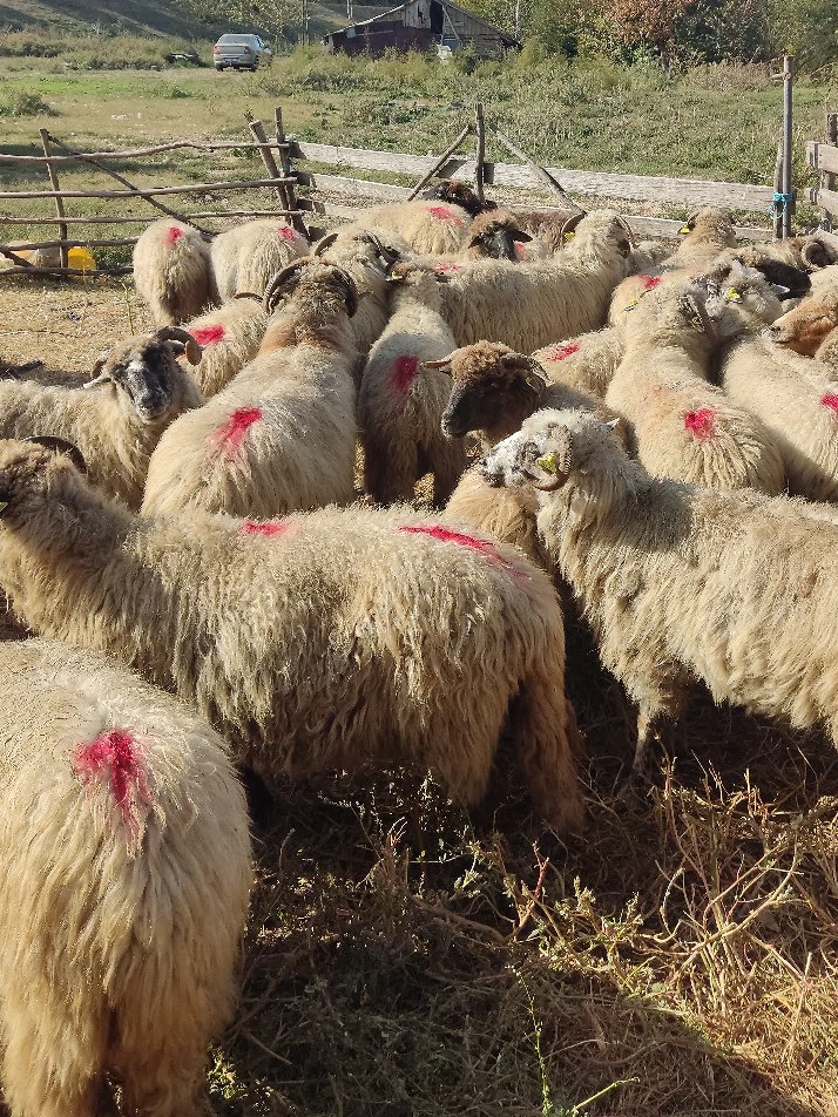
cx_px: 520
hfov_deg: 40.4
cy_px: 349
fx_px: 1130
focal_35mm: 35
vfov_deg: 51.4
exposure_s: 1/909
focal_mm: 4.71
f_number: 1.79
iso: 50
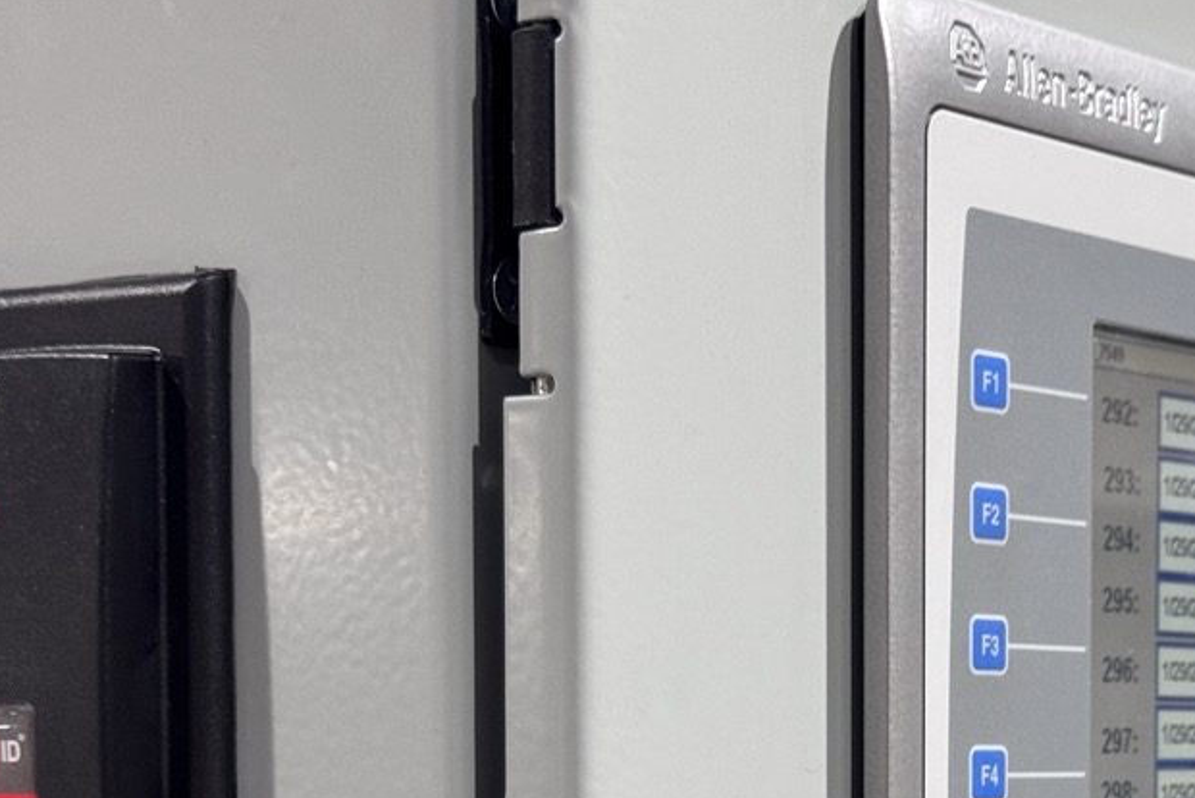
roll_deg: -0.5
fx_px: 3420
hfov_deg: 19.6
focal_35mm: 103
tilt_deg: -2.6
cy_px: 914
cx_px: 946
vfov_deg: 13.0
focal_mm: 6.76
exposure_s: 1/60
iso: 125
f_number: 1.78
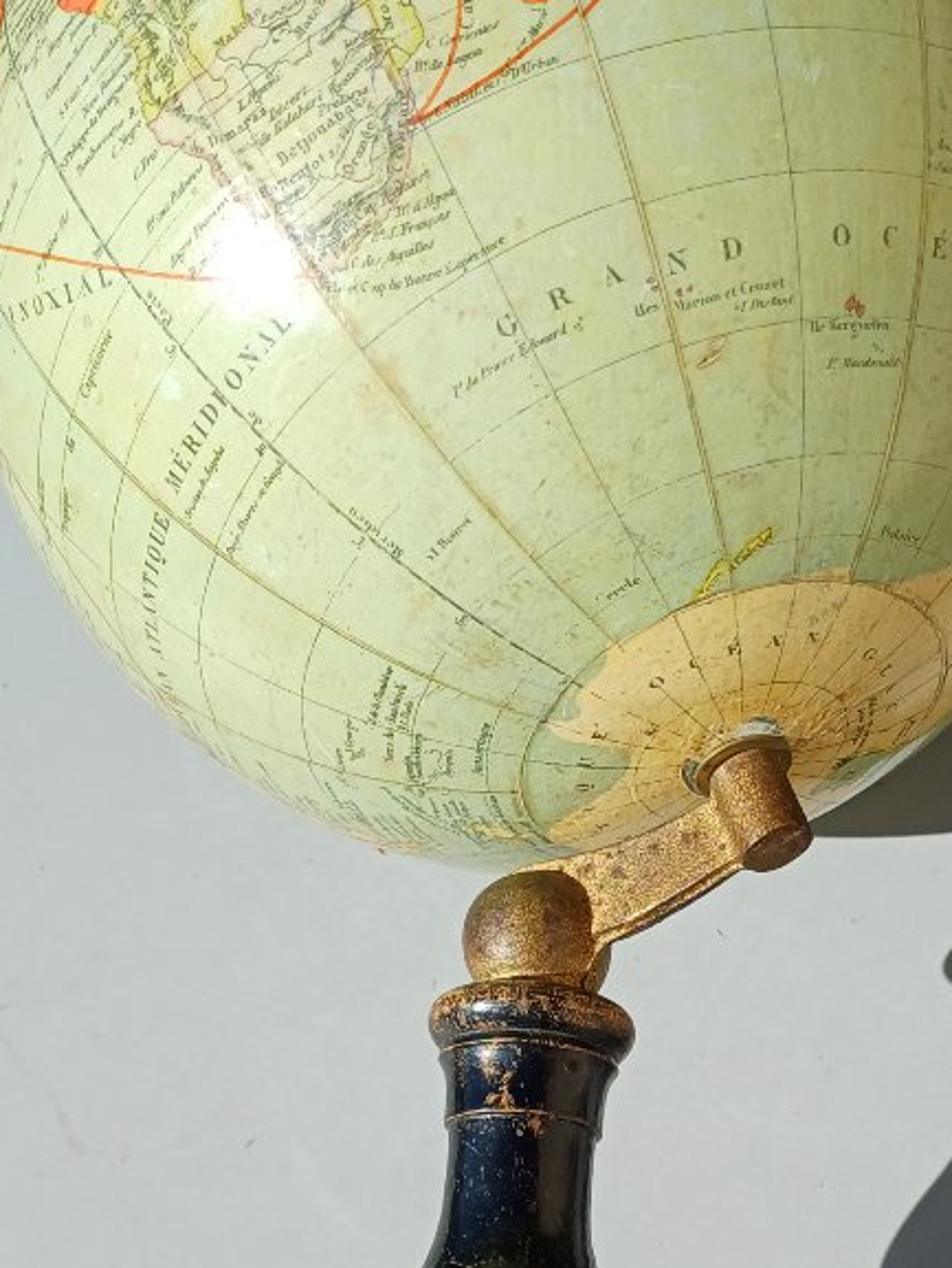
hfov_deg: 28.0
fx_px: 1906
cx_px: 576
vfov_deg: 35.9
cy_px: 965
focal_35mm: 52
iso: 50
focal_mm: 4.65
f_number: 1.8
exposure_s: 1/1353
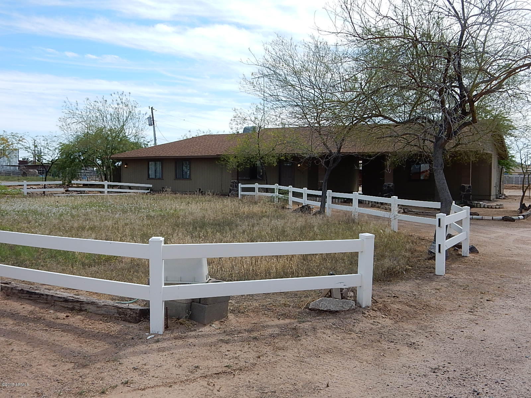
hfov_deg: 51.4
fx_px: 552
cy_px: 199
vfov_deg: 39.7
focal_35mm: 36
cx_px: 266
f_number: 4
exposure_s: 1/1000
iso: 125
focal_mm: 6.4
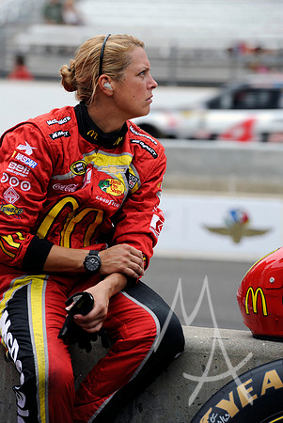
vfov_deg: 10.3
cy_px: 212
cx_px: 142
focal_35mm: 200
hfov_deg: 6.9
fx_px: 2353
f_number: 5.6
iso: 500
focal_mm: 200
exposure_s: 1/800
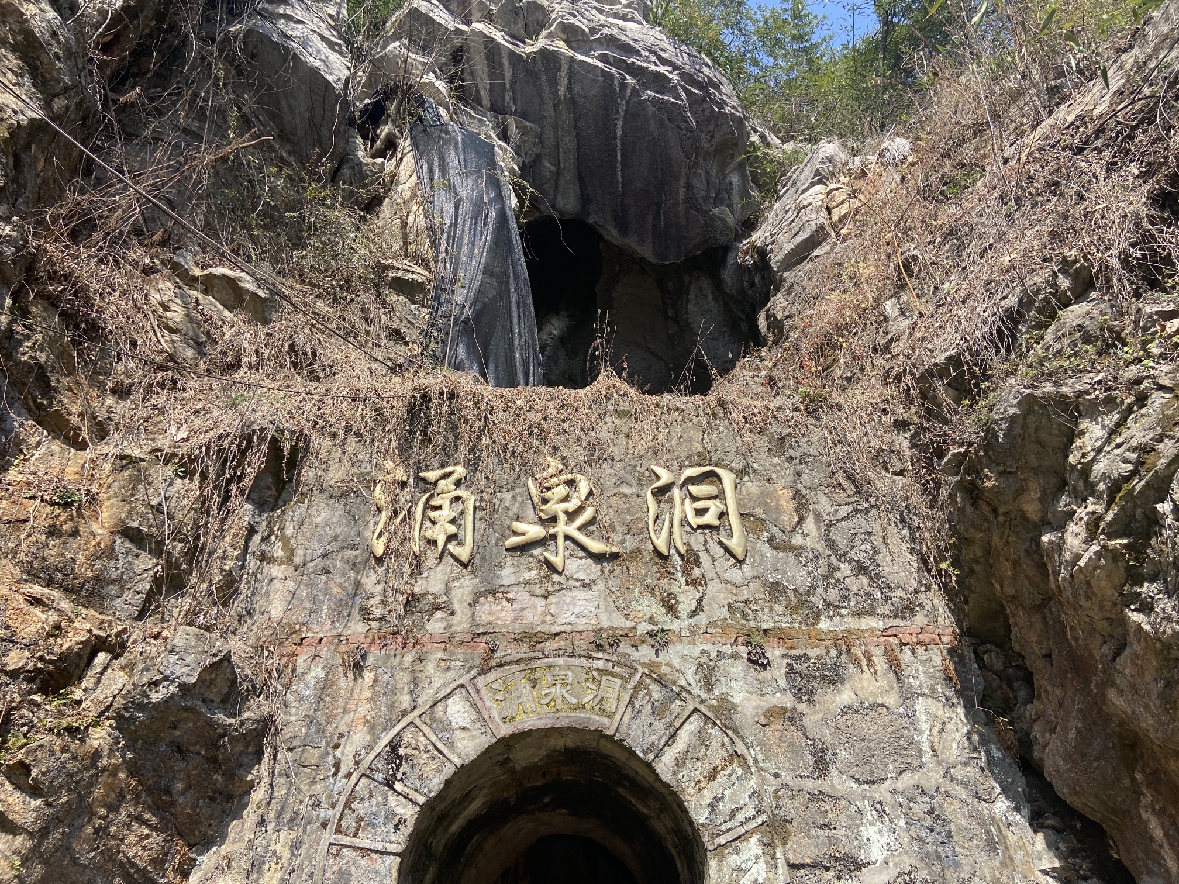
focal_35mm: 26
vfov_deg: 53.1
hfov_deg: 67.3
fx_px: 886
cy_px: 442
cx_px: 590
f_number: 1.8
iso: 32
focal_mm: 4.25
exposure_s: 1/1362
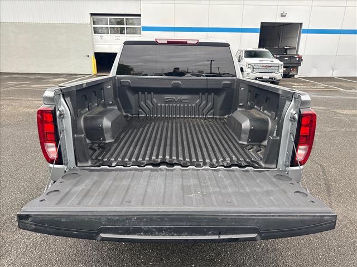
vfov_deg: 56.8
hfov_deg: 71.6
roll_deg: -0.6
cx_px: 178
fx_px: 248
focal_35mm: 24
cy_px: 134
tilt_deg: -17.5
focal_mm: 6.76
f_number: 1.78
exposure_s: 1/456
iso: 100
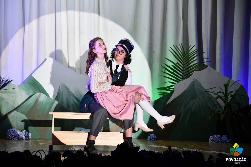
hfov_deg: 13.1
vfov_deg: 8.7
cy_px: 84
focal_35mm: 157
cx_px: 126
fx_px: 1094
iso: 2800
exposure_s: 1/125
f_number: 5.6
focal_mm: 105
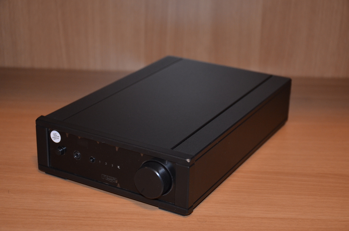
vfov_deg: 20.1
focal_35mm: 68
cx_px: 174
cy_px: 116
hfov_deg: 29.9
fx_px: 653
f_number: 4.5
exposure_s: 1/60
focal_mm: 45
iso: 800
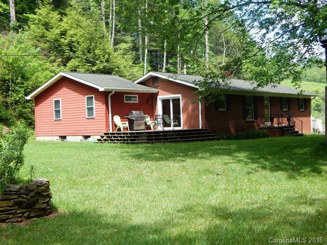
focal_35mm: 48
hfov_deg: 39.7
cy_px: 122
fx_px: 453
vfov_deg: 30.3
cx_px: 164
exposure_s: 1/400
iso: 125
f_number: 3.7
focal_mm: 8.6
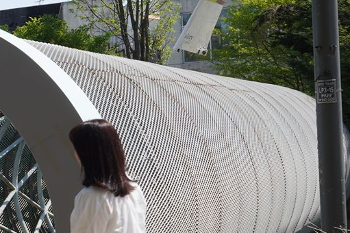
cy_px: 137
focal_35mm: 94
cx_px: -282
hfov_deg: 17.5
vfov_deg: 14.6
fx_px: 914
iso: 100
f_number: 13
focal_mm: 24
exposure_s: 1/100
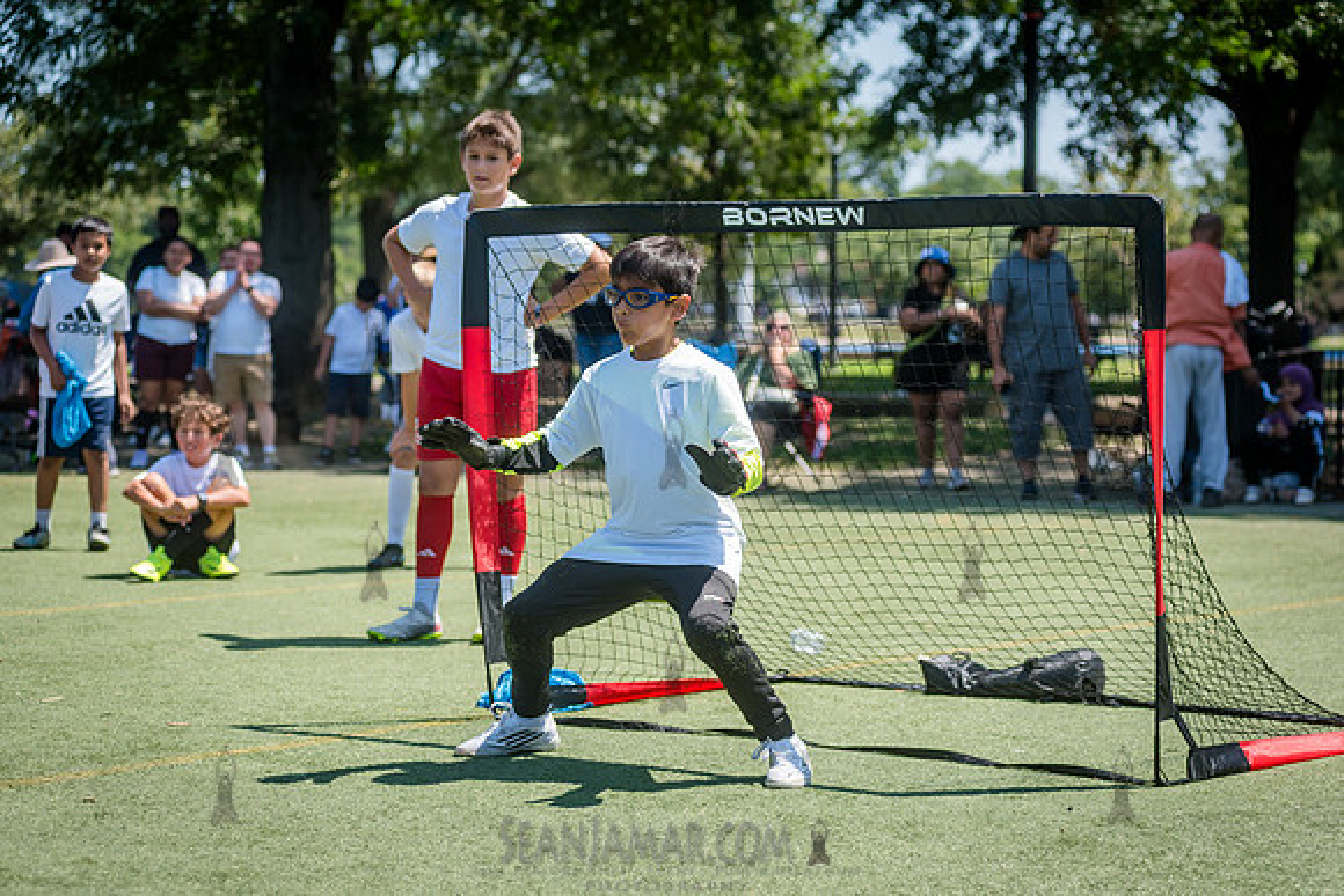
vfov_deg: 17.1
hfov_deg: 25.4
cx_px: 672
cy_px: 448
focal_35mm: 80
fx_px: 2987
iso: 200
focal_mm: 80
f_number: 4
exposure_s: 1/1250
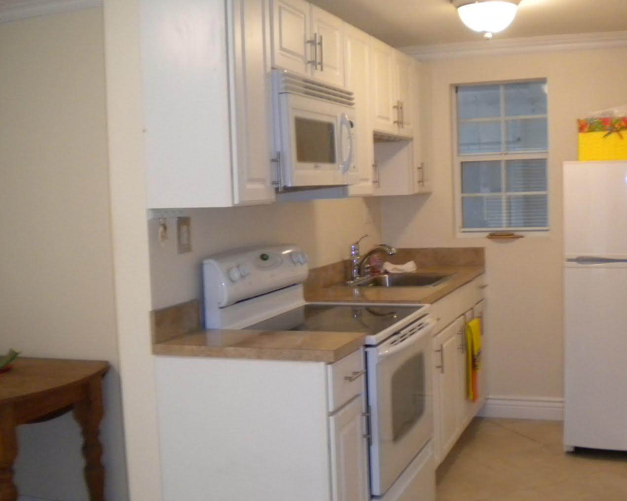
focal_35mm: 43
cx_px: 387
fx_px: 798
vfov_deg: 34.9
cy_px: 276
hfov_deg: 42.6
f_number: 3.1
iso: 400
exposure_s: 1/30
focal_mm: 6.3
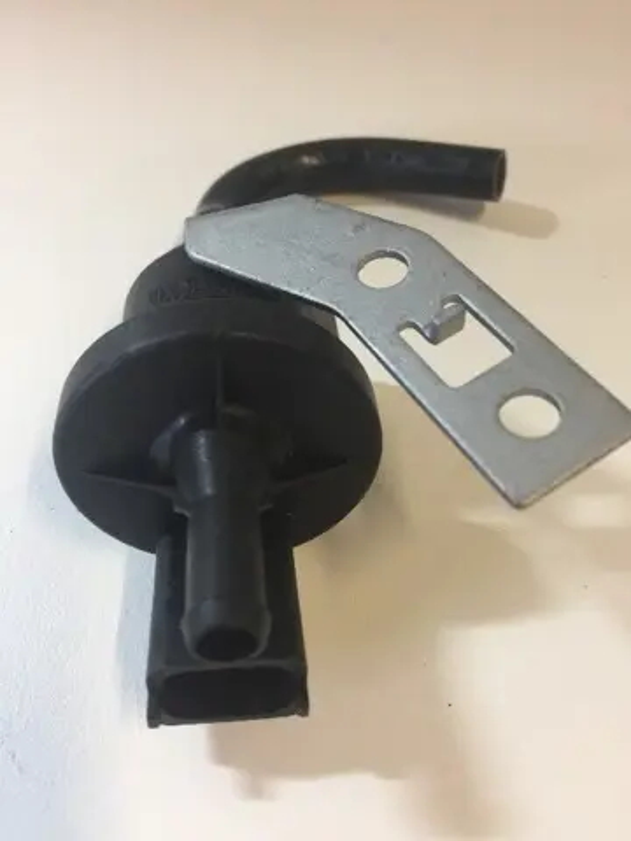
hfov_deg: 48.2
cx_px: 316
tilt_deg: -54.3
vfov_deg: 61.7
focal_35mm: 29
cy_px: 420
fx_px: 705
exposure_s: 1/33
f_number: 2.2
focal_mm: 4.15
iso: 160
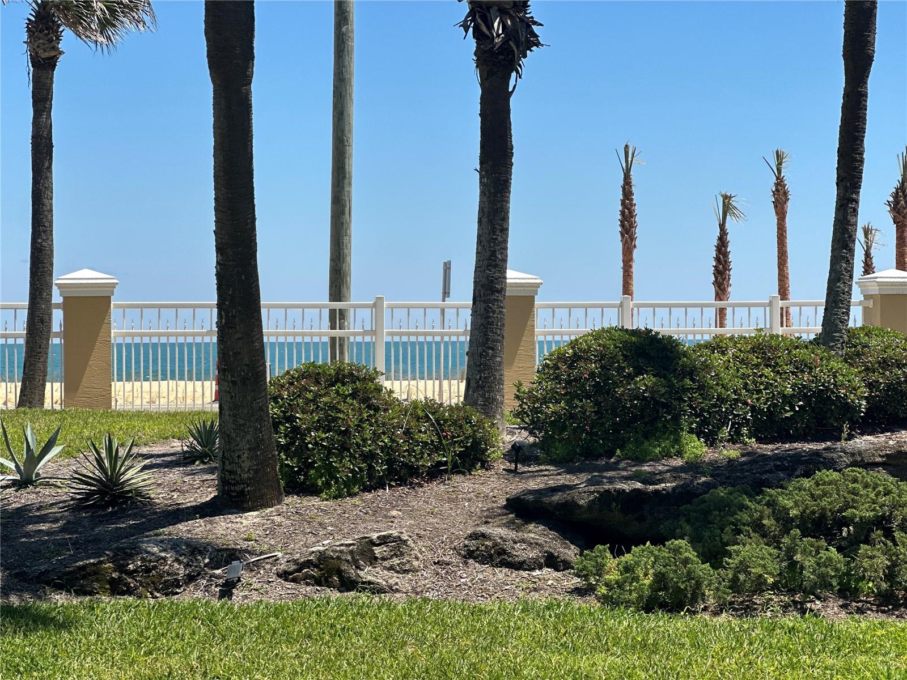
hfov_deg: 25.3
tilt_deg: +1.3
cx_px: 454
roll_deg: +0.5
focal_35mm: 77
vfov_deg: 19.1
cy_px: 340
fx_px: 2018
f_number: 2.8
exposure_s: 1/717
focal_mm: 9
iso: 32
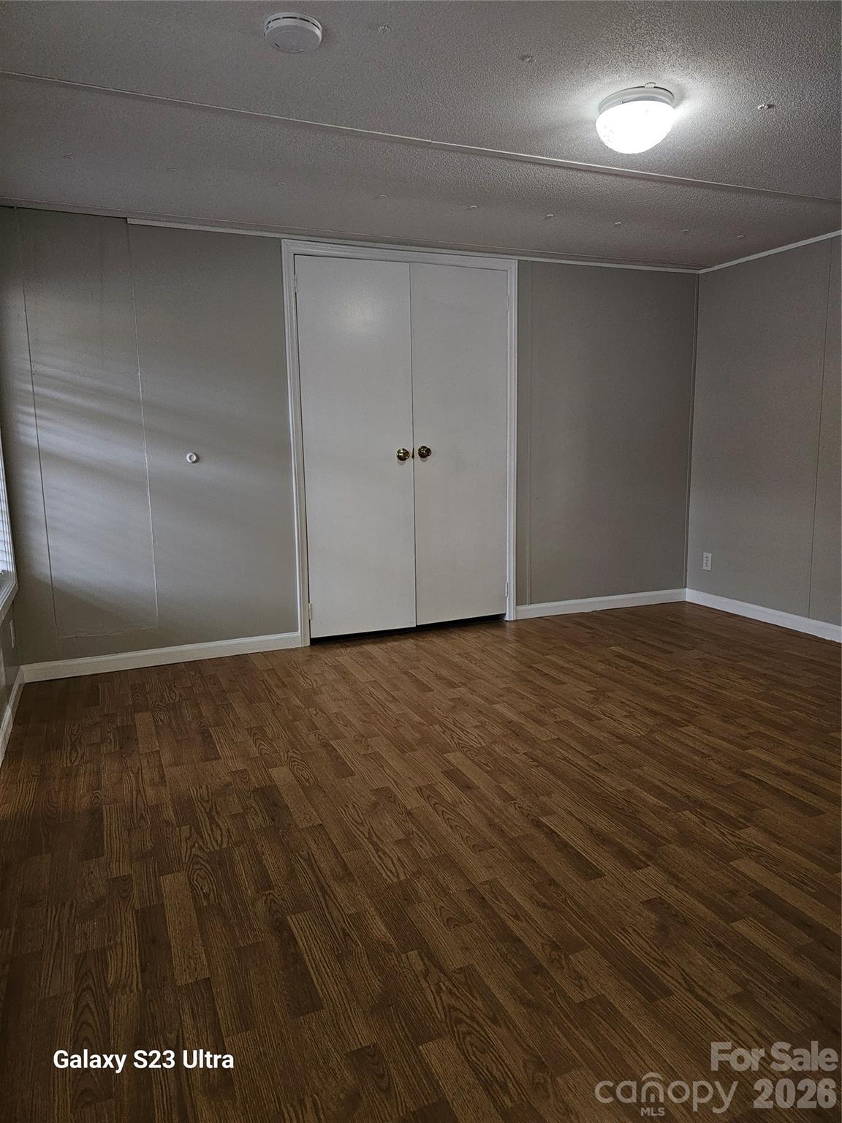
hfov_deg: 58.9
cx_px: 421
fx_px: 746
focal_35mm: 23
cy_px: 562
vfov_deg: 73.9
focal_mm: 6.3
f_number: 1.7
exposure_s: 1/30
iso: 100
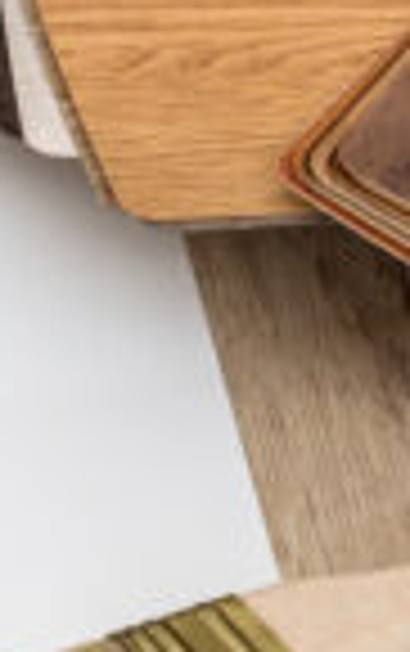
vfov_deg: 5.5
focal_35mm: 378
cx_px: -743
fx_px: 6738
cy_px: 16
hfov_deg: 3.4
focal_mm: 70
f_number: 11
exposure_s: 1/200
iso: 500
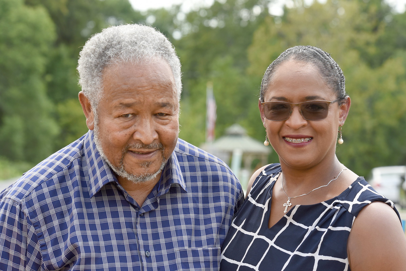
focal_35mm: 150
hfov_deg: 13.7
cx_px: 203
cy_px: 136
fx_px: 1692
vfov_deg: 9.2
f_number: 10
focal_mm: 150
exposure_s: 1/250
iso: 640
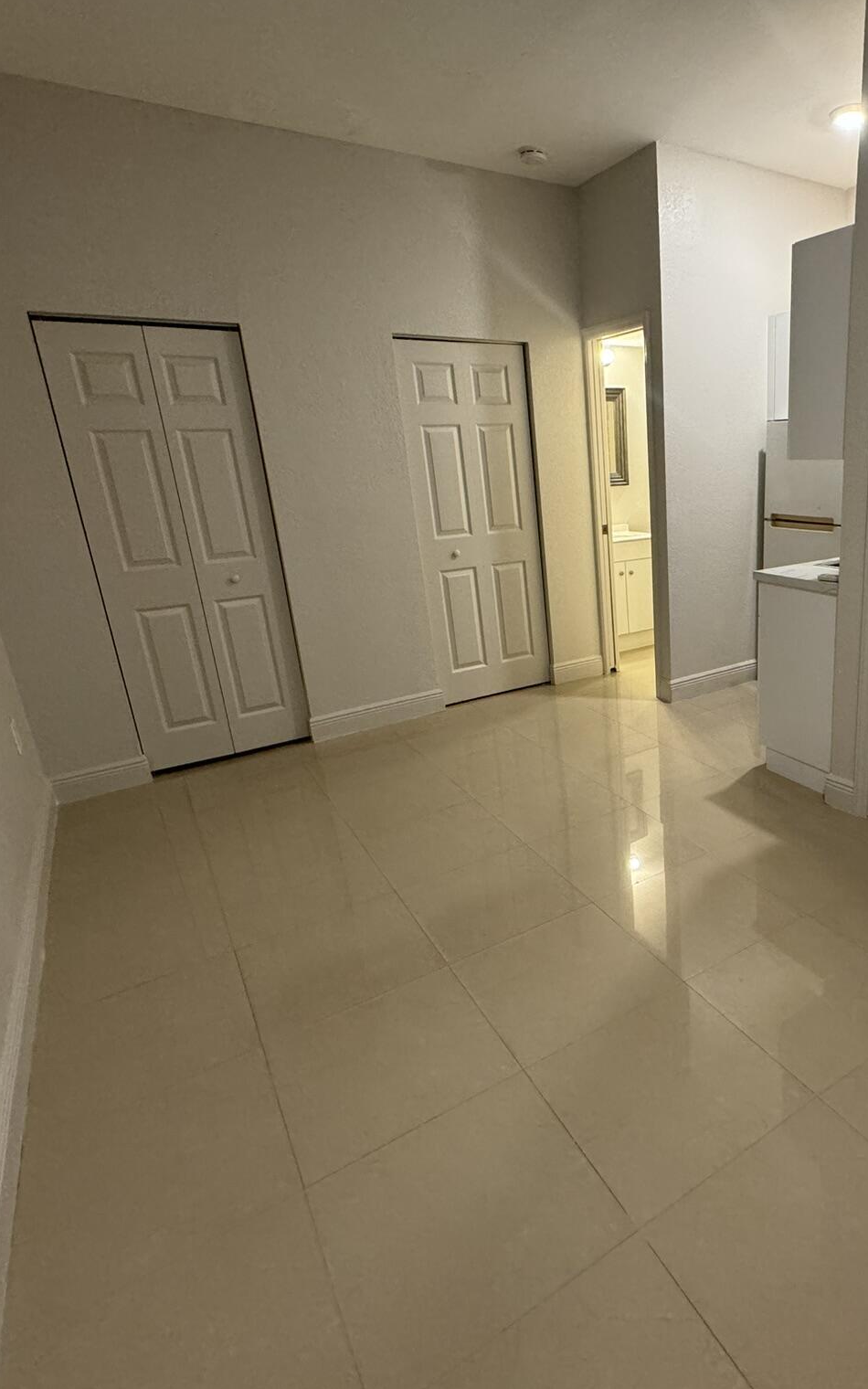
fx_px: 757
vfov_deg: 85.1
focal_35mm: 20
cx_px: 667
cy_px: 690
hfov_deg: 56.3
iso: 400
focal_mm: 2.22
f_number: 2.2
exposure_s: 1/60
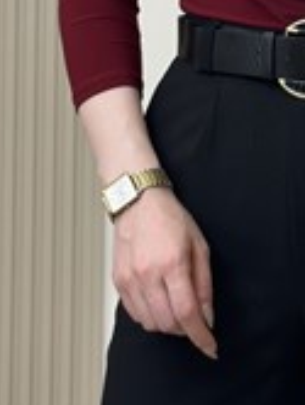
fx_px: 1805
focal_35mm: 154
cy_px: -99
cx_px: 305
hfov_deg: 9.6
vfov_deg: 12.5
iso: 80
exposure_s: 1/220
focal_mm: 6.86
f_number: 1.78
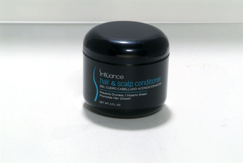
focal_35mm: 158
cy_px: 82
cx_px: 122
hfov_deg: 13.0
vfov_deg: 8.7
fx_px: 1068
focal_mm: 105
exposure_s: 1/90
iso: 100
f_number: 22
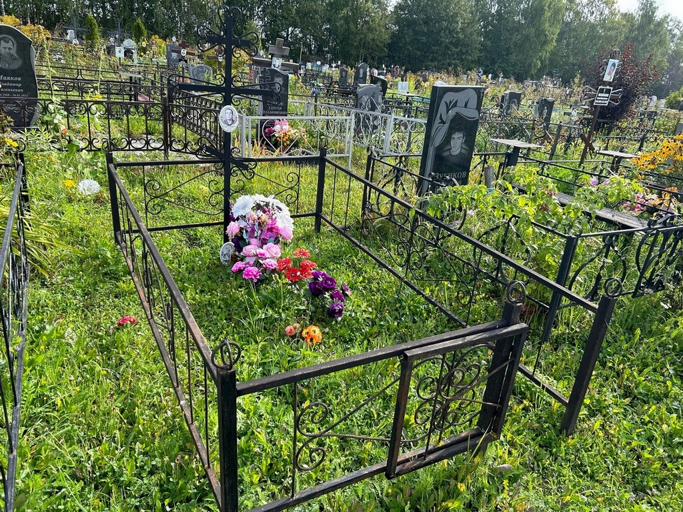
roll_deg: -4.4
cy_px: 256
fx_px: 513
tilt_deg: -18.2
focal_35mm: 26
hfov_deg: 67.3
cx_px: 342
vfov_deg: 53.1
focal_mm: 5.7
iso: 50
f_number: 1.5
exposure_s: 1/1019
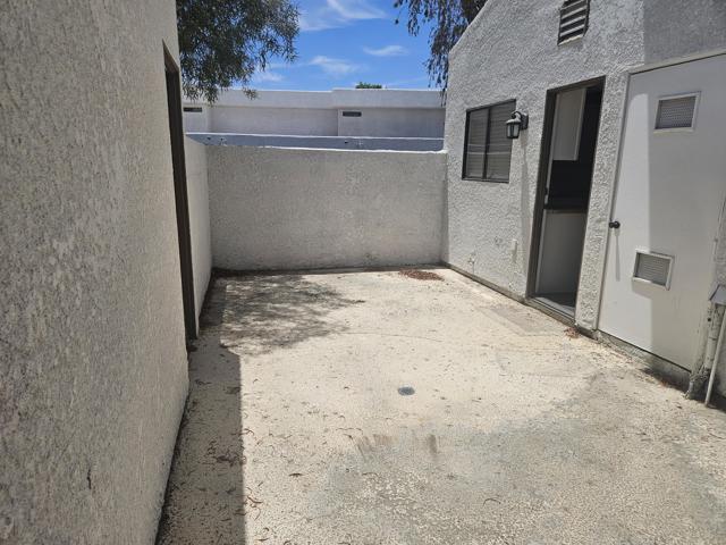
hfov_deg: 73.9
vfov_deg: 58.9
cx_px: 363
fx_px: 482
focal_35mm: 23
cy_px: 272
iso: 25
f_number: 1.8
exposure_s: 1/3637
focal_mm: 5.4
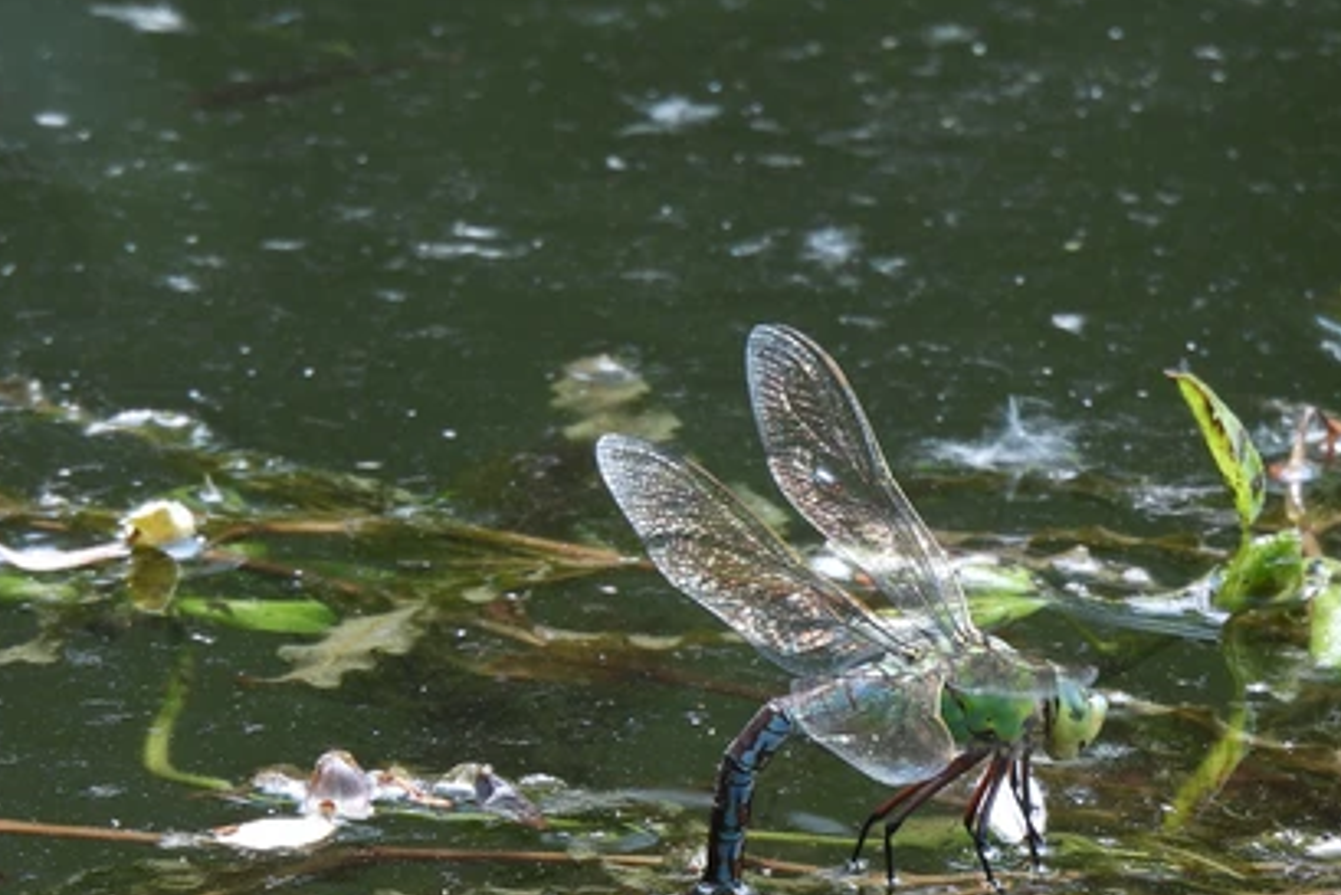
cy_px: 629
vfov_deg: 1.0
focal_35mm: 1383
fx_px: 51532
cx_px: 895
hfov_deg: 1.5
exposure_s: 1/60
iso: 100
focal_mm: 152
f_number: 5.6
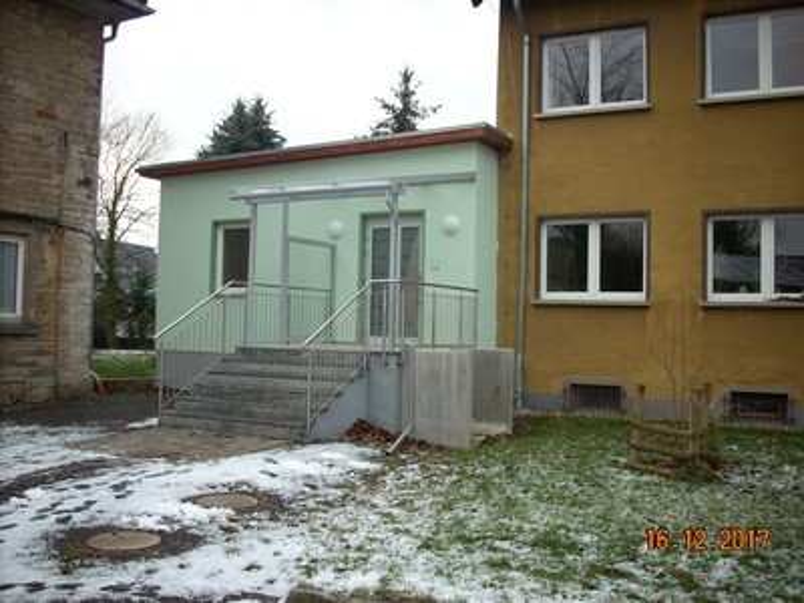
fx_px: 859
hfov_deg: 50.1
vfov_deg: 38.7
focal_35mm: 37
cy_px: 302
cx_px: 402
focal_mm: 6.2
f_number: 2.8
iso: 64
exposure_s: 1/65.4
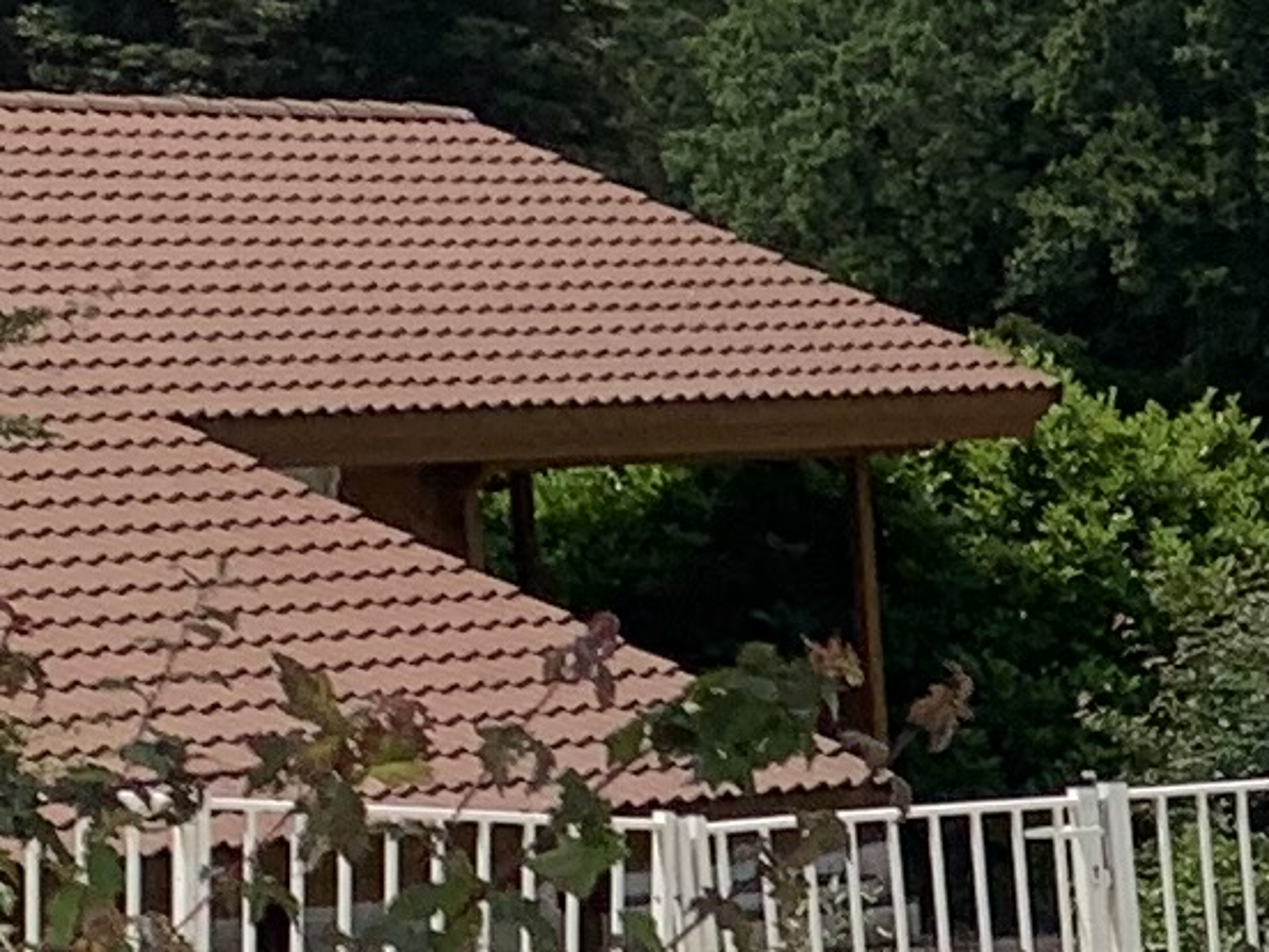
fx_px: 6965
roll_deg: +1.8
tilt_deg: -10.0
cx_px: 3458
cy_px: 1449
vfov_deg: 7.7
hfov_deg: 9.0
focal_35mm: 190
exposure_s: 1/6061
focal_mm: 4.25
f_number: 1.8
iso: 25
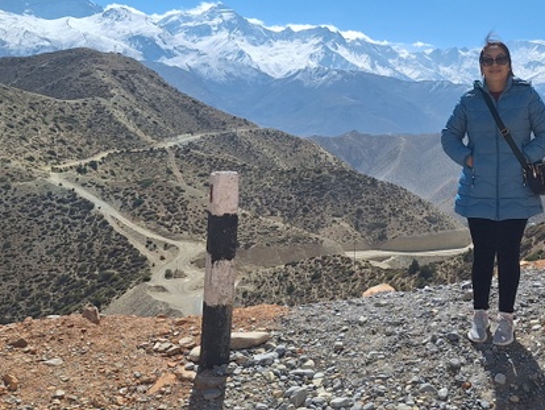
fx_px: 788
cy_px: 109
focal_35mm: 50
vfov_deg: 28.8
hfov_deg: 37.0
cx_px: 423
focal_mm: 5.54
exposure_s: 1/4292
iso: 40
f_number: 1.8
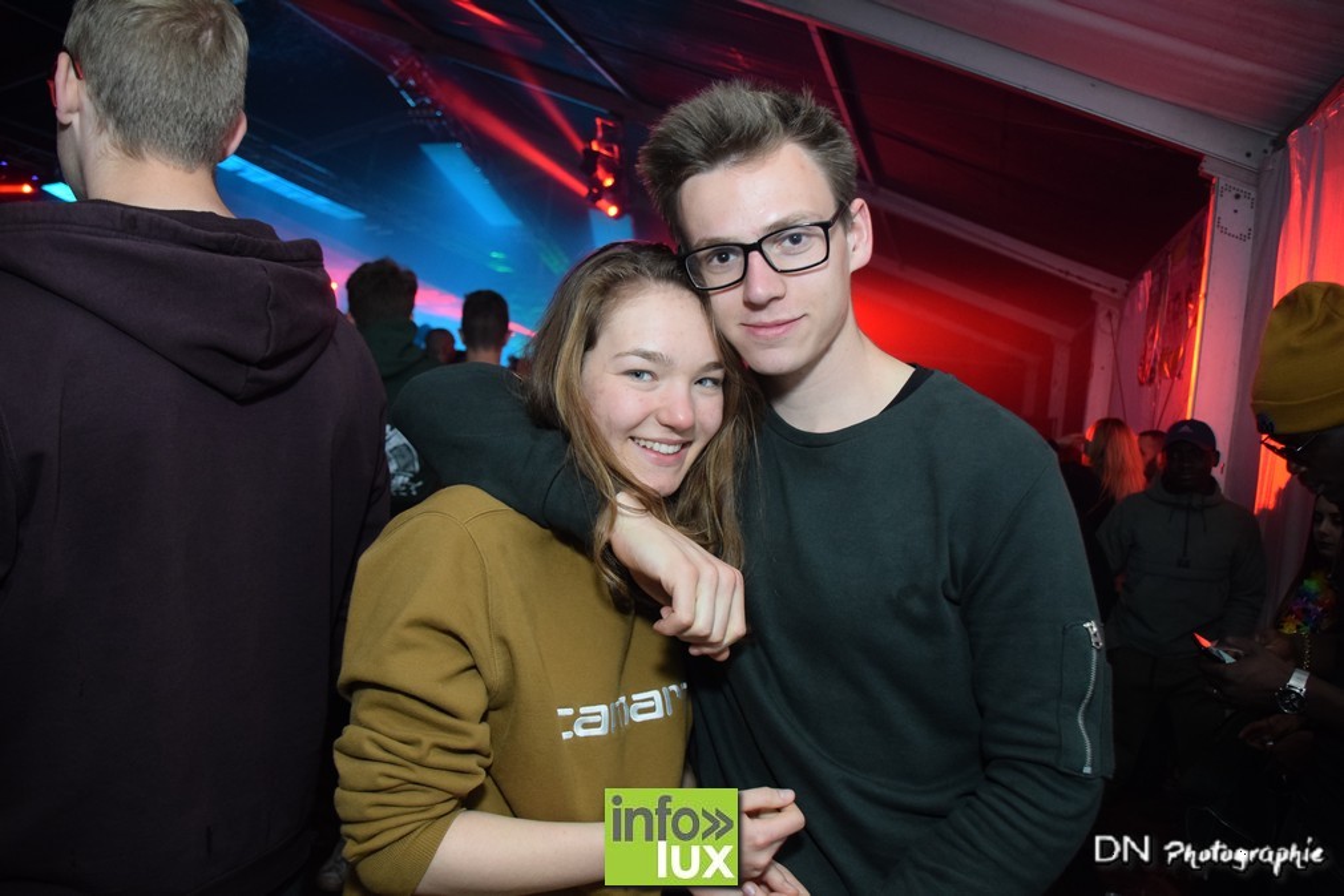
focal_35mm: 27
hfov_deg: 67.4
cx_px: 672
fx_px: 1008
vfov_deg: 47.9
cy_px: 448
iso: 1600
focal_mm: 18
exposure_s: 1/40
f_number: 3.5
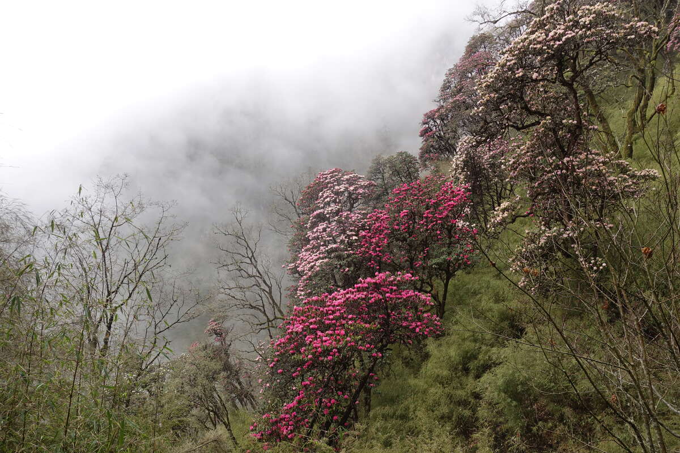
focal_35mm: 24
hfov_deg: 73.7
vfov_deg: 53.1
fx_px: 453
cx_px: 340
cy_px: 226
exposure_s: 1/80
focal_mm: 8.8
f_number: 4.5
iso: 125
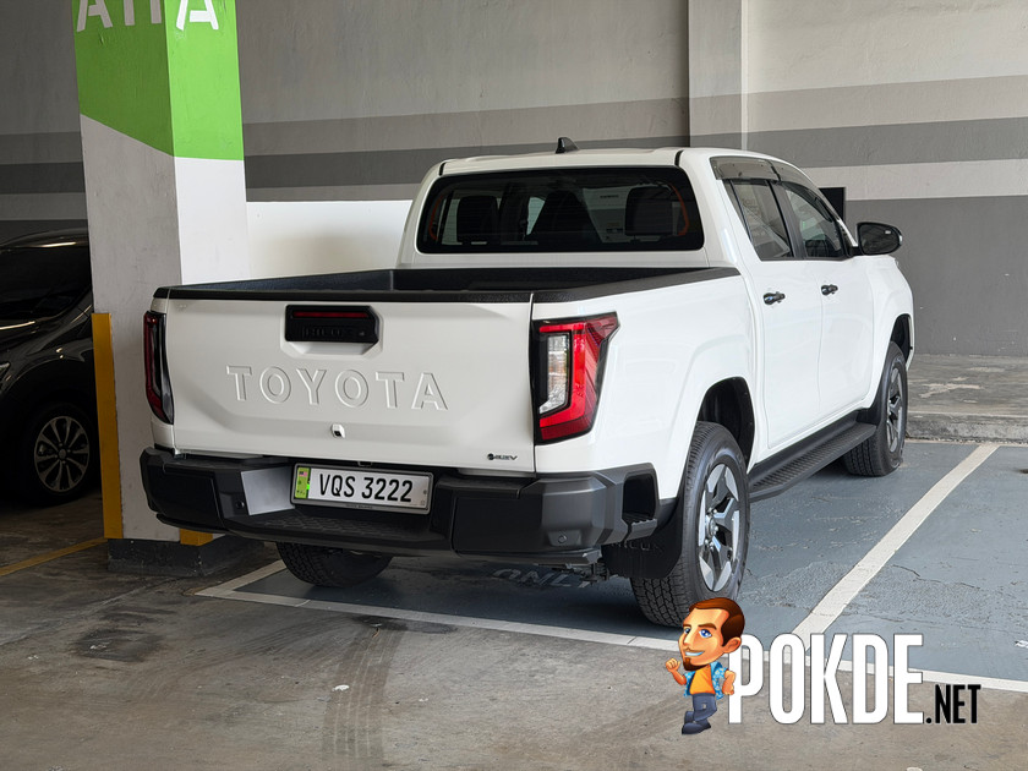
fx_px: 1425
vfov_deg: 30.3
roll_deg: +0.9
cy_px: 386
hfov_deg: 39.7
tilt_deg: -5.9
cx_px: 514
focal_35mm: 48
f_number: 1.78
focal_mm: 6.76
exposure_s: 1/216
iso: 50
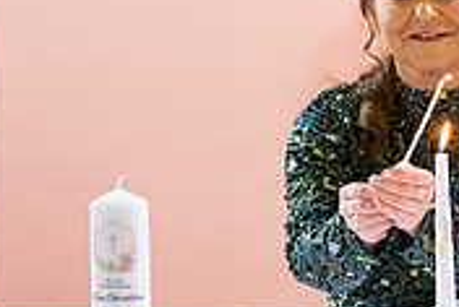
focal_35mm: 240
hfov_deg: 8.4
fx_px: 3065
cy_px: 92
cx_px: 595
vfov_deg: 5.7
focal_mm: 70
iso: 1250
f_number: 3.5
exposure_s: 1/160
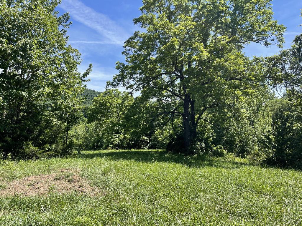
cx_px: 151
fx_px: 227
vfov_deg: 53.1
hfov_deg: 67.3
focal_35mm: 26
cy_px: 113
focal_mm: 5.1
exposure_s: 1/1852
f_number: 1.6
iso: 32
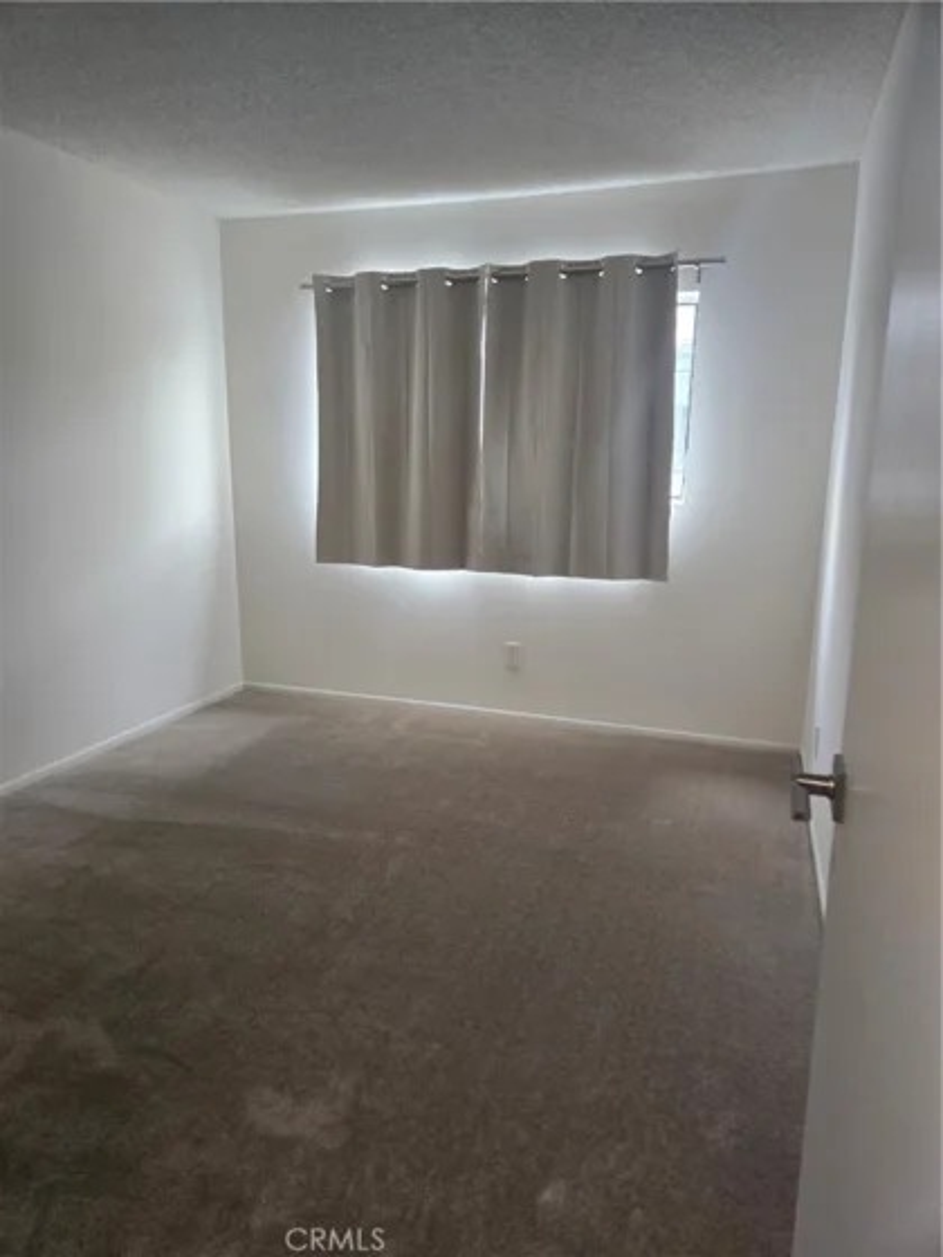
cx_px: 472
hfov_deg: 58.9
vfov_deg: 73.9
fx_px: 835
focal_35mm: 23
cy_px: 628
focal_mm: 5.4
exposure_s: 1/120
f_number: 1.8
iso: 160
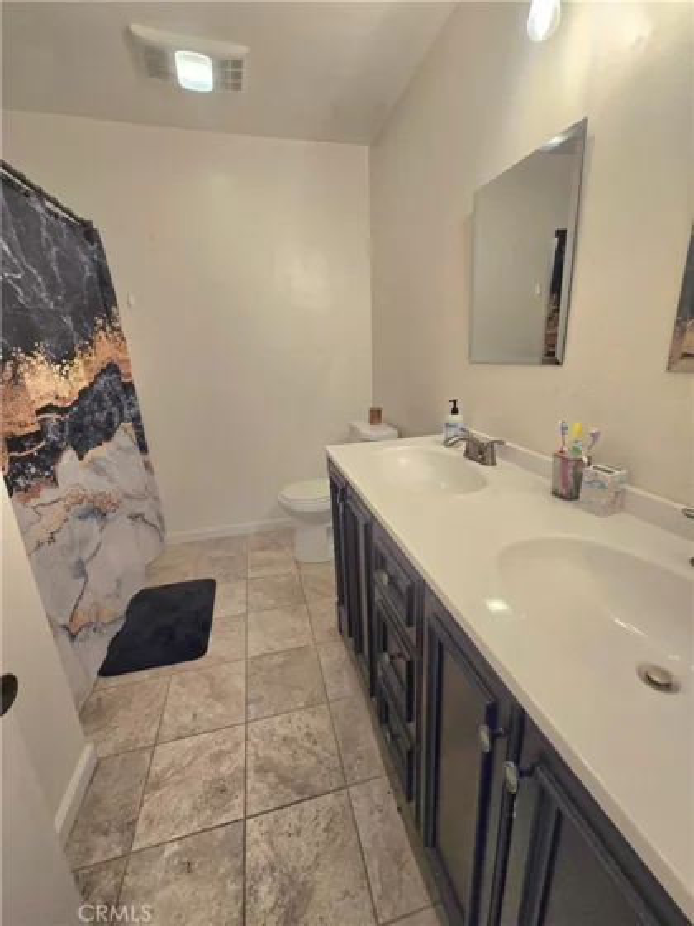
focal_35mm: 13
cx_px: 347
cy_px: 463
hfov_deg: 89.9
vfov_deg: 106.2
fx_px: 348
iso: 80
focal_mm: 2.2
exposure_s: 1/60.2
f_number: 2.2
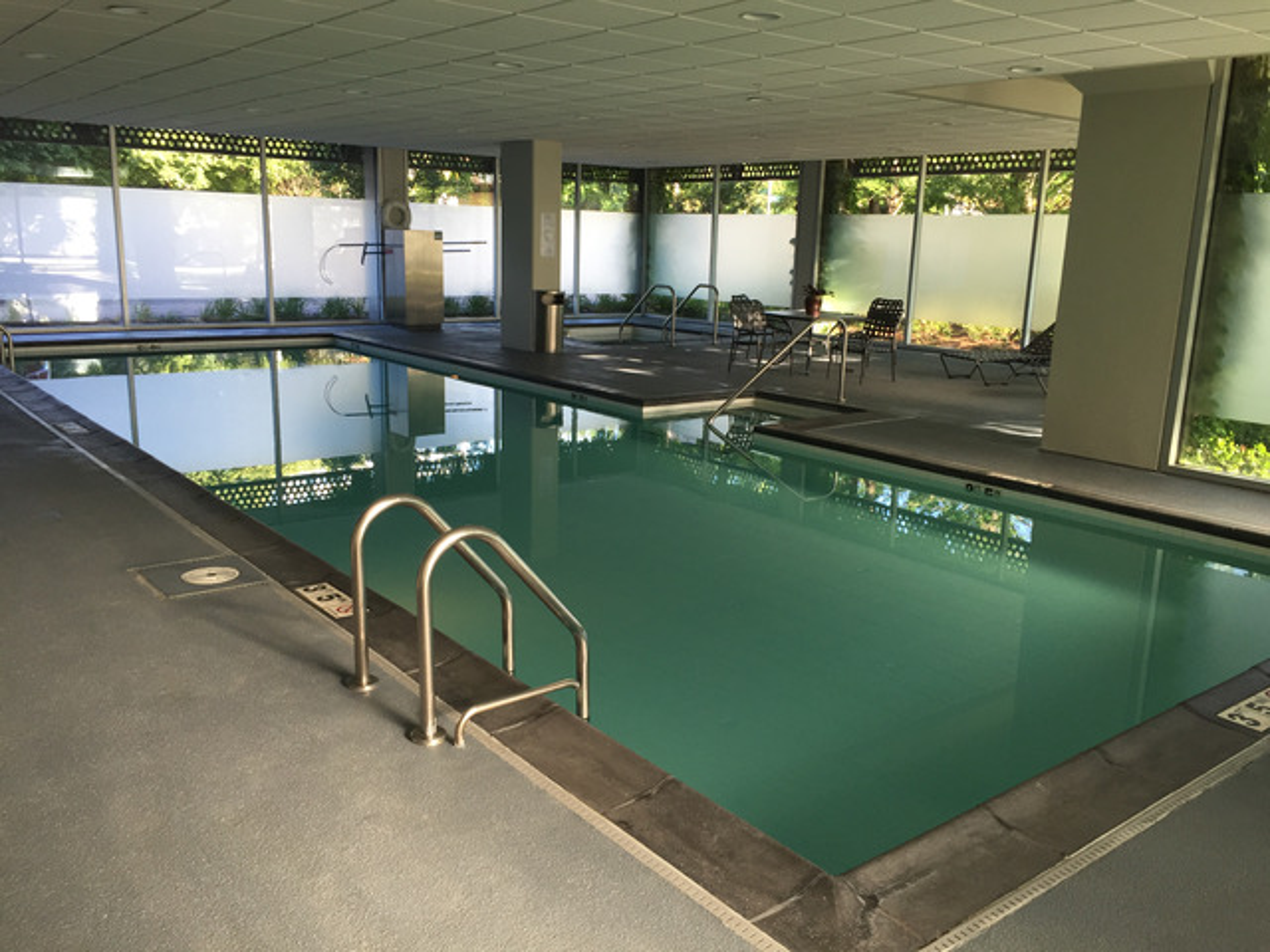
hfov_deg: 61.7
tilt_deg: -13.1
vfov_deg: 48.2
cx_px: 635
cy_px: 476
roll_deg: -2.0
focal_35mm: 29
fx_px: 1064
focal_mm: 4.15
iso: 50
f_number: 2.2
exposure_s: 1/120
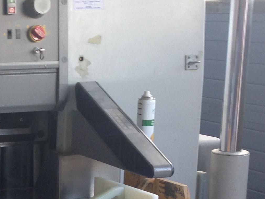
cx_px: -74
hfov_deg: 17.5
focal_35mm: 106
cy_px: 177
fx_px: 811
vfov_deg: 13.8
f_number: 2.4
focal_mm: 4.13
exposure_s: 1/40
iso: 50
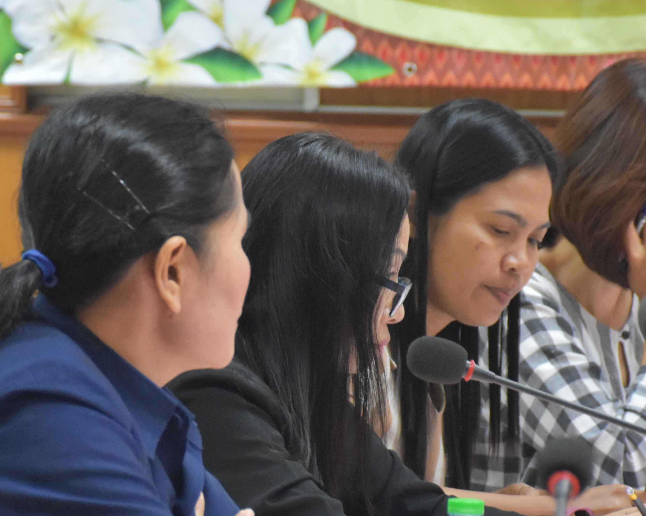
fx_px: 7246
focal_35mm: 379
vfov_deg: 4.1
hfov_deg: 5.1
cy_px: 379
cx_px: 197
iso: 2800
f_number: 5.6
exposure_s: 1/60
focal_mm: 112
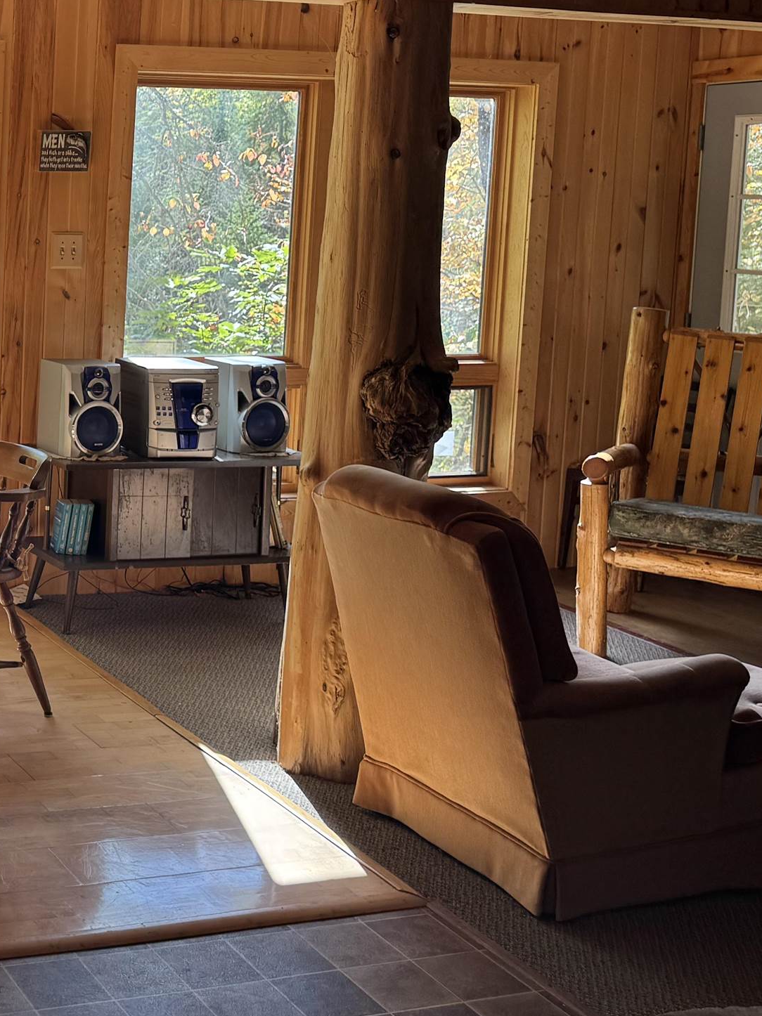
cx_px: -155
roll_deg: -3.1
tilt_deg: -6.2
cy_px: 346
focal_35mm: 51
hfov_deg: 25.6
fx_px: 1497
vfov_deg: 37.1
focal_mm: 6.76
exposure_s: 1/200
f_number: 1.78
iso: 64
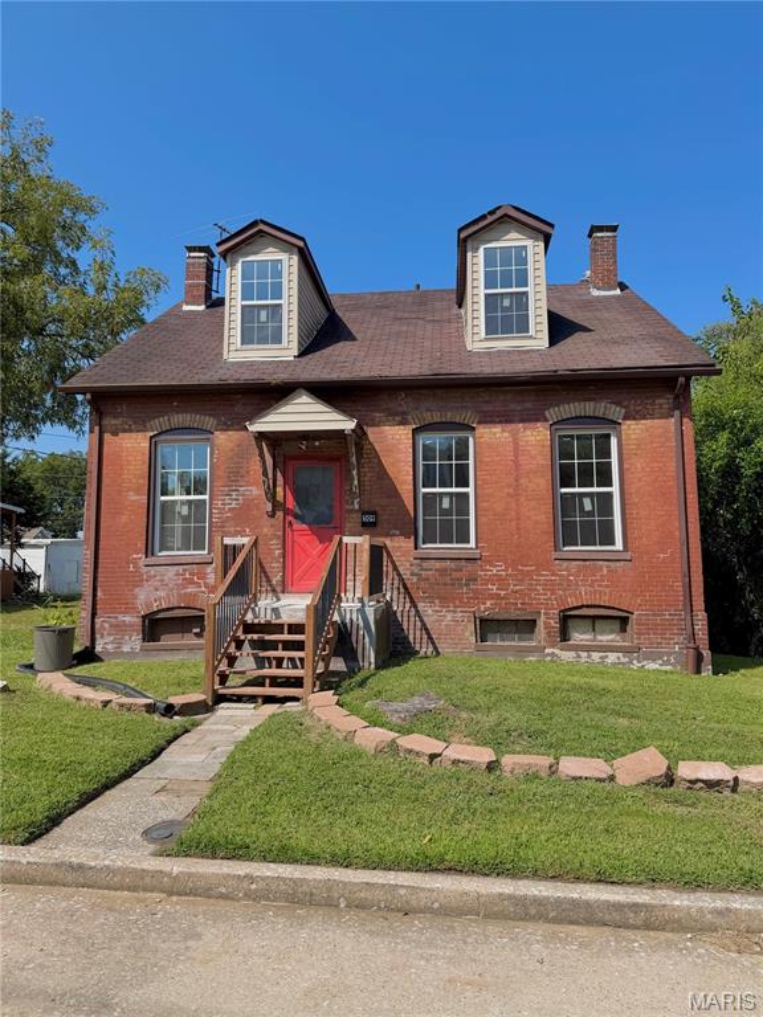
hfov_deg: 56.8
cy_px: 508
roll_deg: -0.9
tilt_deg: +5.0
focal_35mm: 24
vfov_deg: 71.6
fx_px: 705
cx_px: 382
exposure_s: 1/4673
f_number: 1.78
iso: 80
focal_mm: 6.76
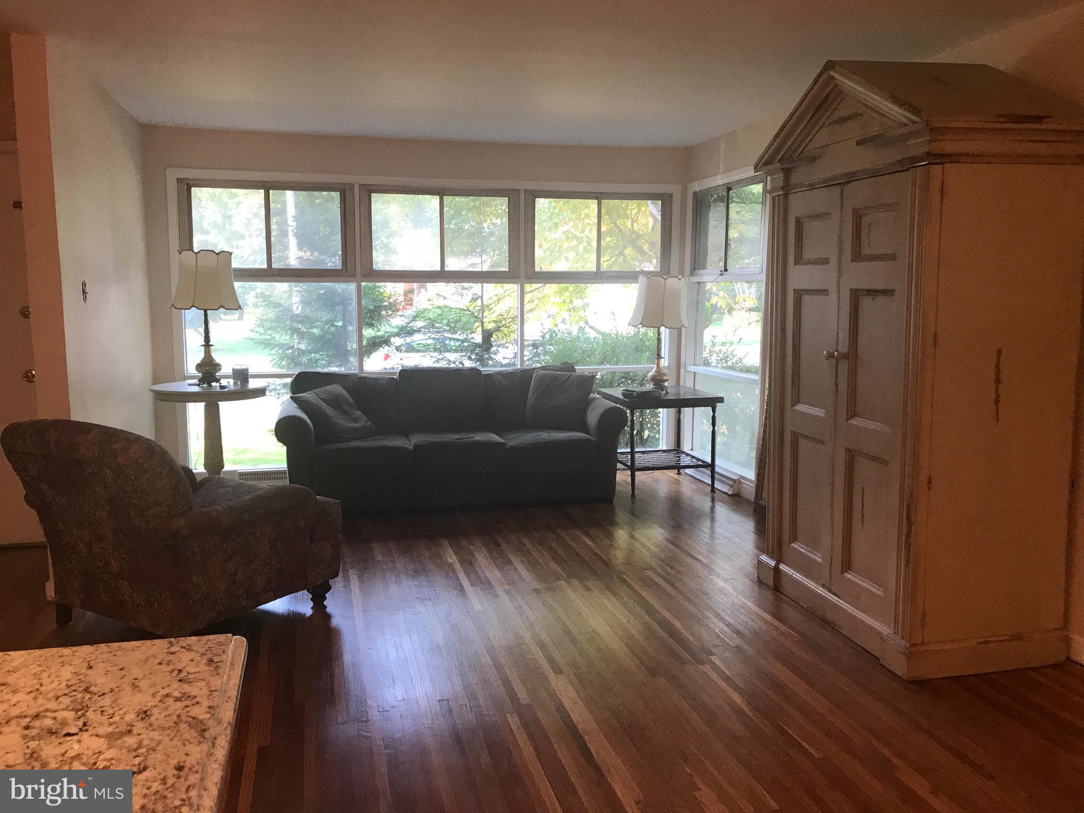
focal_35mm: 28
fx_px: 877
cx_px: 542
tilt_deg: -6.5
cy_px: 406
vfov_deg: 49.7
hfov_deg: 63.4
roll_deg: -0.9
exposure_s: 1/30
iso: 25
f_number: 1.8
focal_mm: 3.99
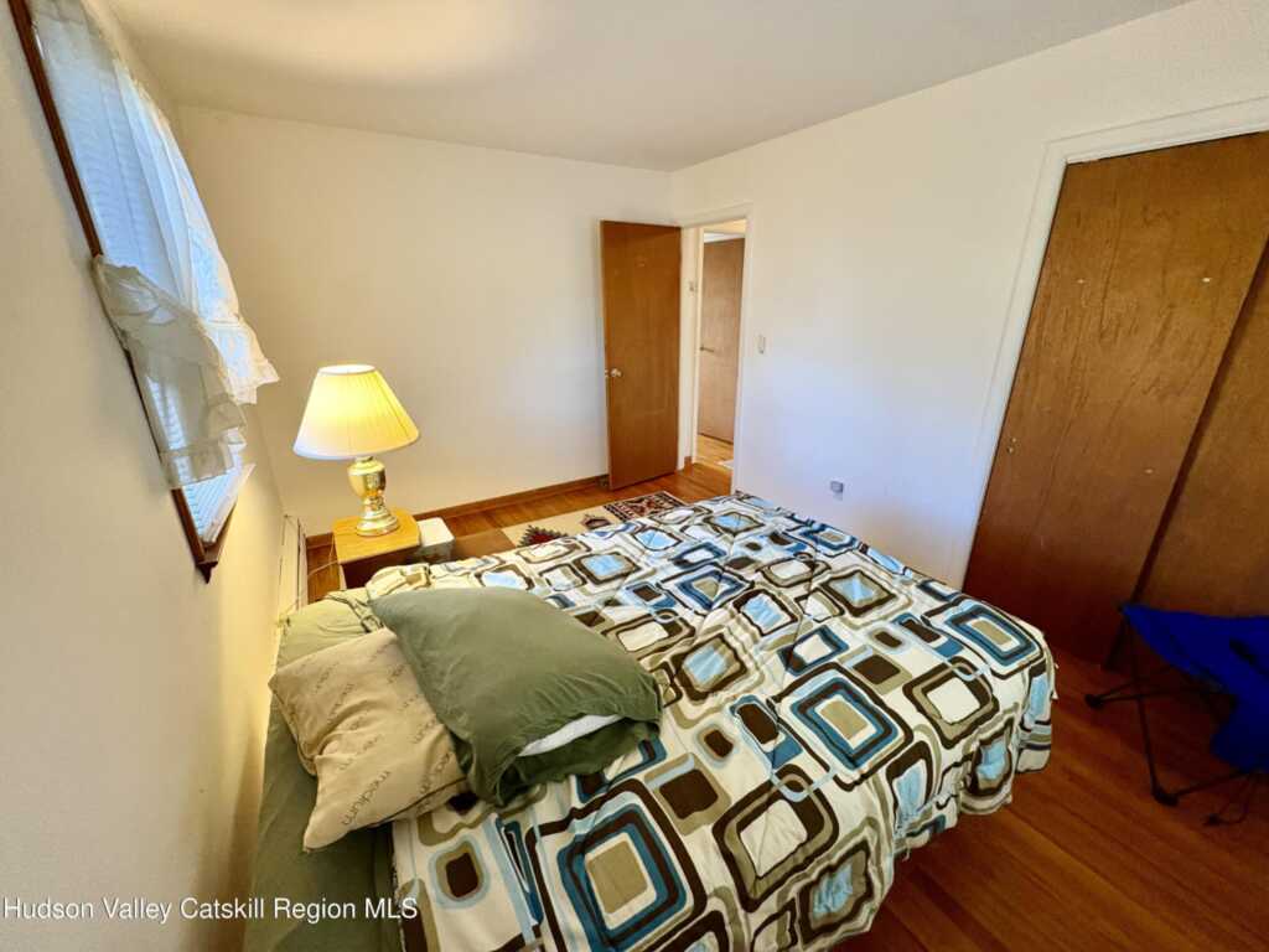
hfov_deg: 102.1
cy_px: 476
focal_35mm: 14
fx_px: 513
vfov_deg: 85.7
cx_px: 634
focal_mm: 2.22
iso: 500
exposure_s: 1/60
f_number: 2.2
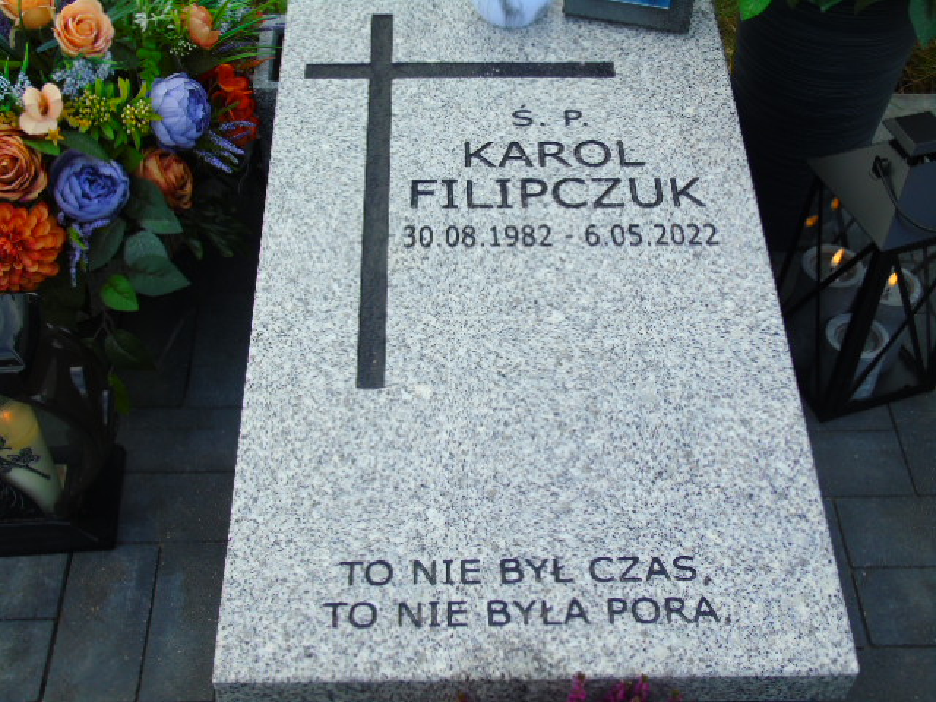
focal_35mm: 46
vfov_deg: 31.5
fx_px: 1244
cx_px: 468
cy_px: 351
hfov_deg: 41.2
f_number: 4.1
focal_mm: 8.2
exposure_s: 1/160
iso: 80
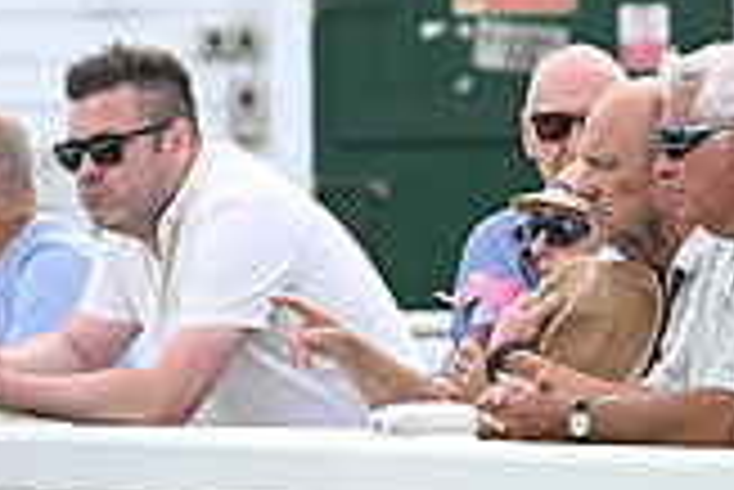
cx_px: -531
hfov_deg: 3.2
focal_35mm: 639
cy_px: 627
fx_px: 13040
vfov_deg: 2.2
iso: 400
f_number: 5.6
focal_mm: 180
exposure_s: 1/800
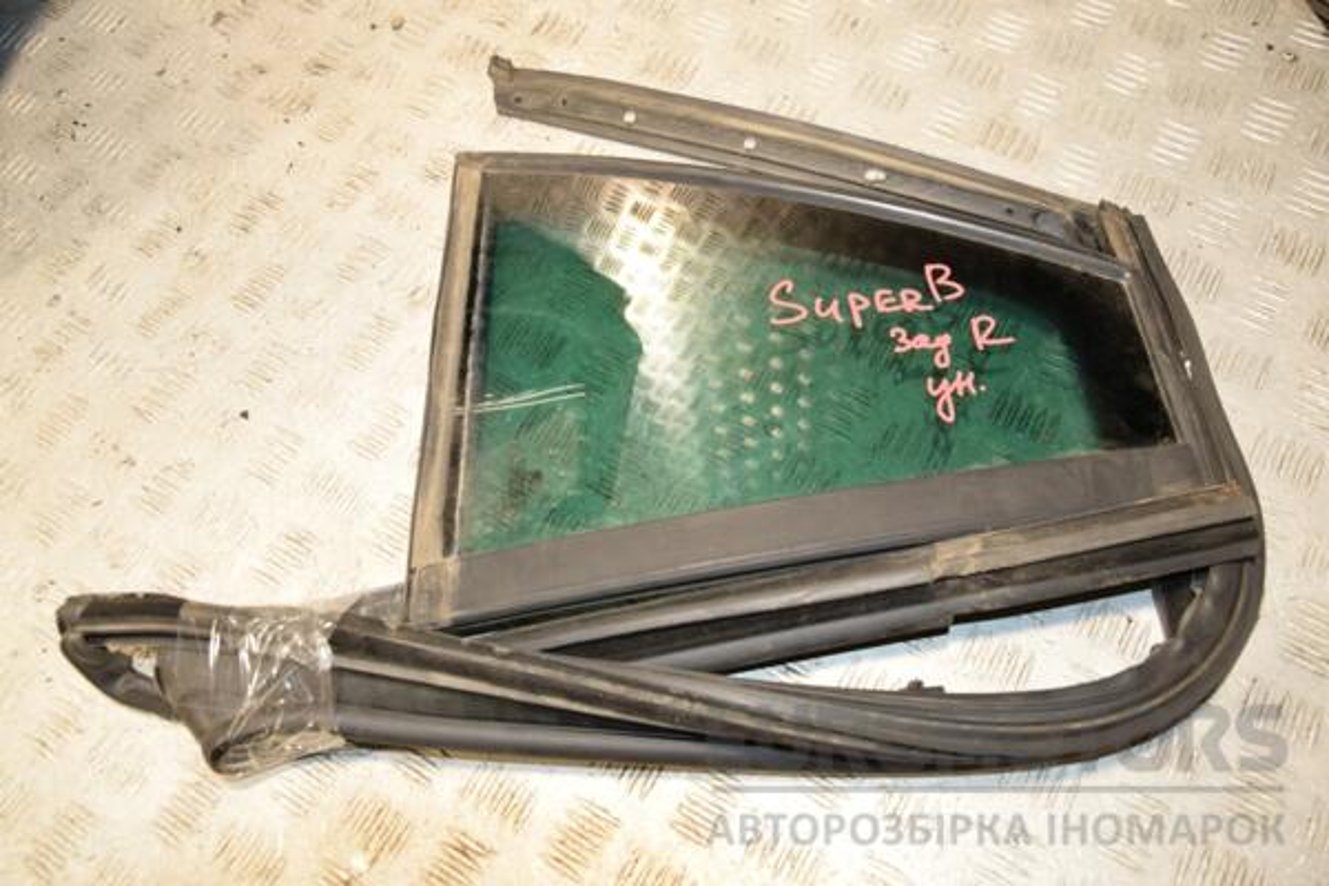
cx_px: 664
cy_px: 443
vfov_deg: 41.7
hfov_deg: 59.5
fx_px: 1163
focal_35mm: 32
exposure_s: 1/200
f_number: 5.6
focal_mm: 21
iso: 800
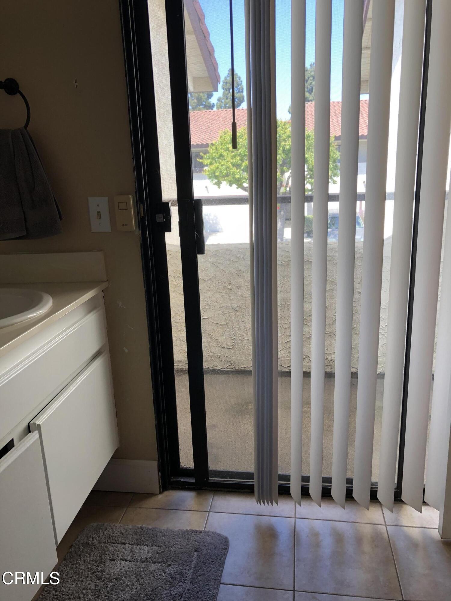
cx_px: 226
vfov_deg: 63.4
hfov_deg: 49.7
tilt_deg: -14.6
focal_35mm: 28
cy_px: 300
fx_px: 486
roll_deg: +2.8
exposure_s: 1/120
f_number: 1.8
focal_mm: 3.99
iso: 40
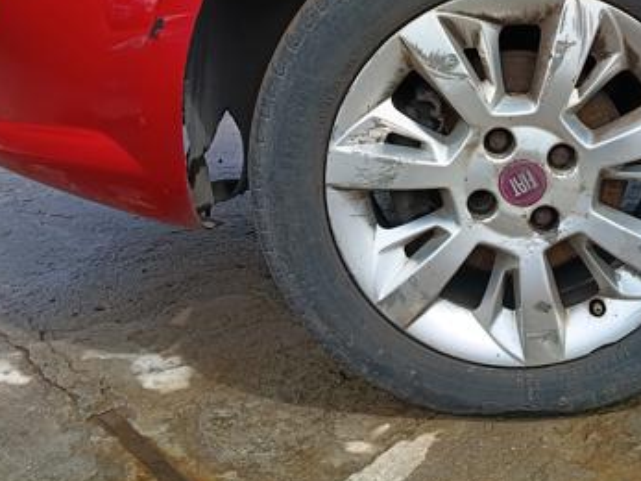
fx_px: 889
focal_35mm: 48
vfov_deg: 29.2
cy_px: 63
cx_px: 453
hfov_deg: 39.0
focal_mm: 4.81
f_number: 1.8
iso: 144
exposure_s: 1/760
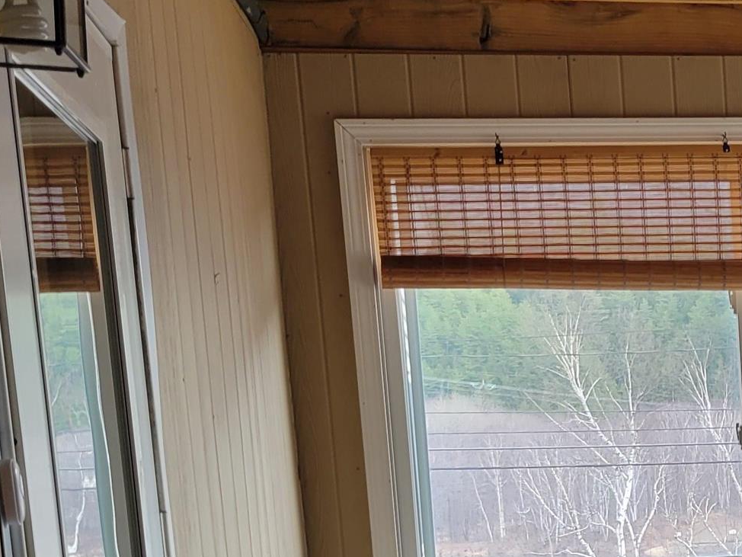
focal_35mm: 82
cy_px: 744
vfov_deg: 16.9
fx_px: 1758
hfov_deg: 22.1
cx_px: 873
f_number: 1.8
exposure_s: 1/120
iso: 50
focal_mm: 5.4
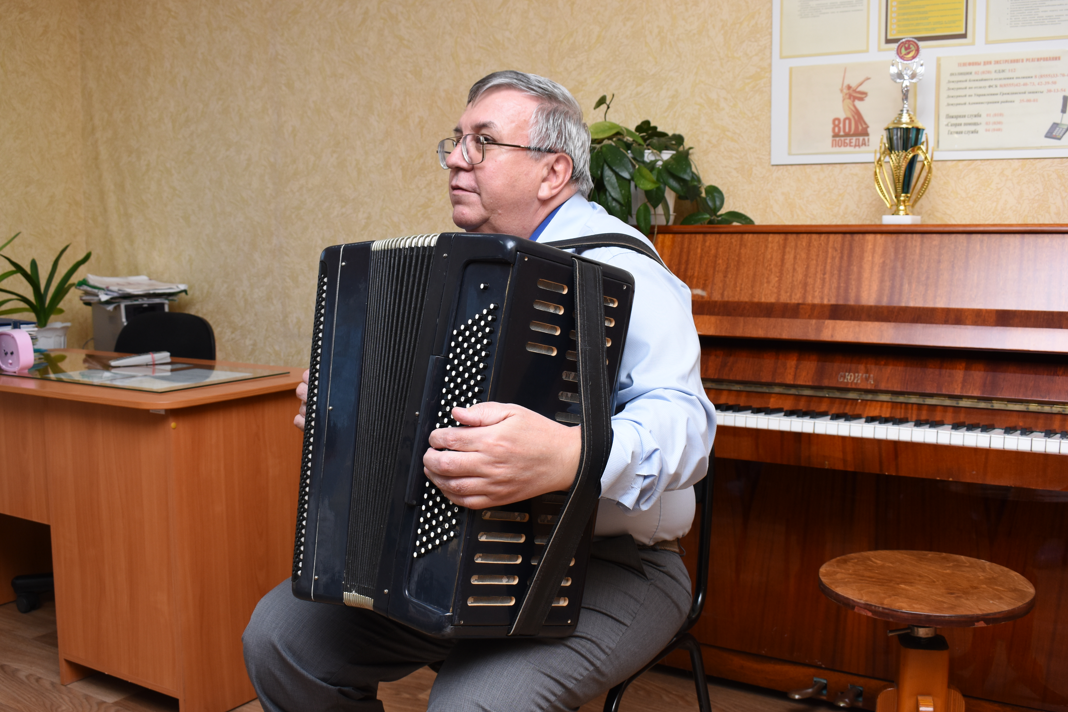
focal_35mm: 37
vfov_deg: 35.9
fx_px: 1098
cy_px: 349
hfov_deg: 51.9
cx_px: 521
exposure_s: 1/160
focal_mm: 24
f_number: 5.6
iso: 400
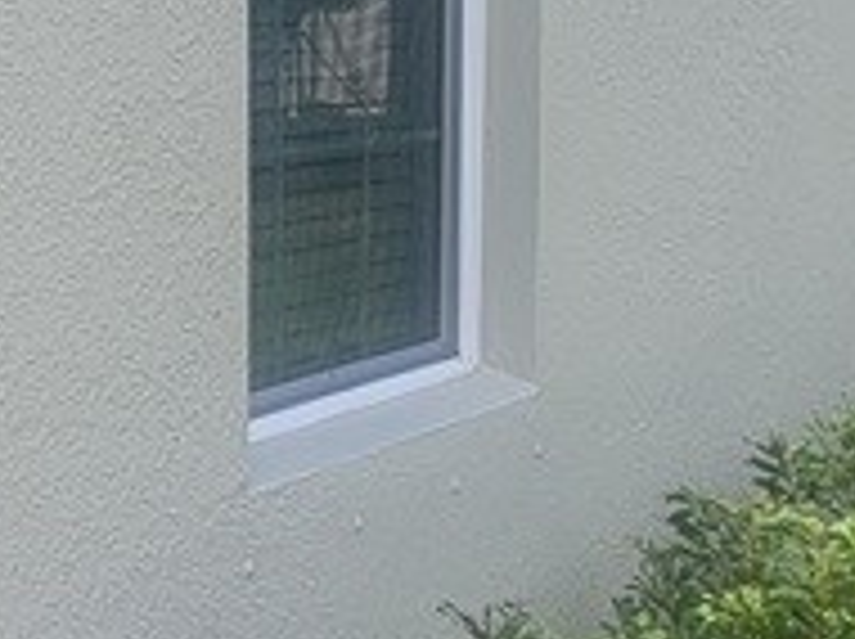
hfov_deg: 23.3
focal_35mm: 69
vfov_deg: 21.2
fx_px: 1702
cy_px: 207
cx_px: -387
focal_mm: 2.2
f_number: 2.2
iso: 50
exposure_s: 1/599
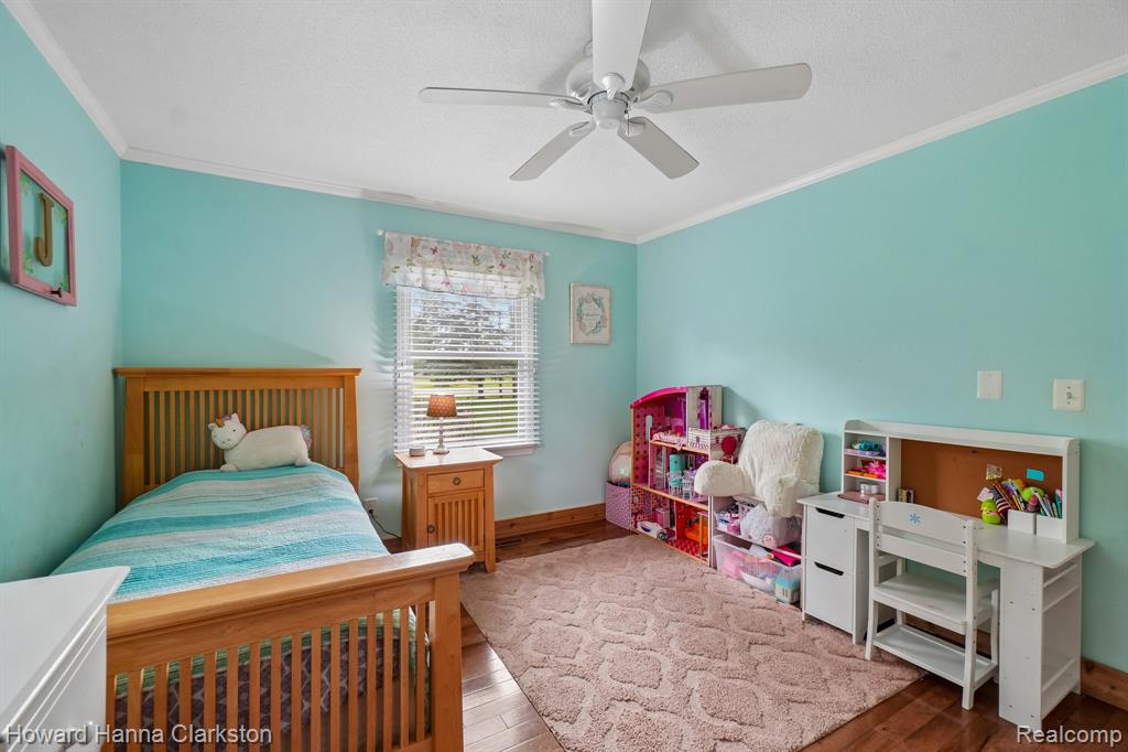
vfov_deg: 77.3
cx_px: 564
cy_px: 376
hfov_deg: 100.4
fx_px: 470
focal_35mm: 15
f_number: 8
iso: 400
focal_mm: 10
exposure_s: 1/10
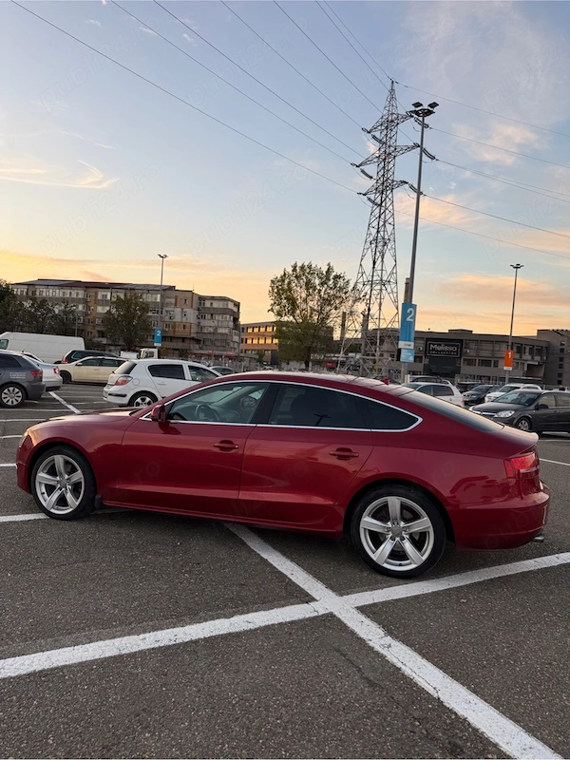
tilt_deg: -0.3
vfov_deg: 71.6
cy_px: 380
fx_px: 527
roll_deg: -4.8
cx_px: 285
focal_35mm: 24
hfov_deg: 56.8
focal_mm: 6.76
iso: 80
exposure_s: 1/323
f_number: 1.78
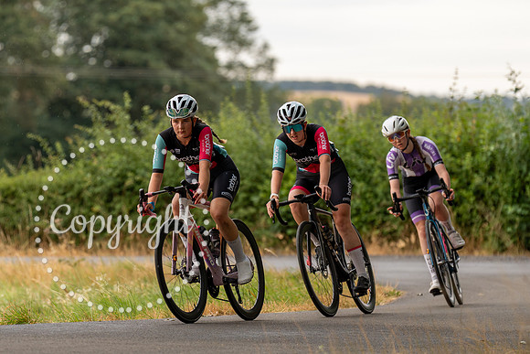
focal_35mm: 320
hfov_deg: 6.4
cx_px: 167
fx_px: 4719
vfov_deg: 4.3
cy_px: 209
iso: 400
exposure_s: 1/1000
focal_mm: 170
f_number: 2.8
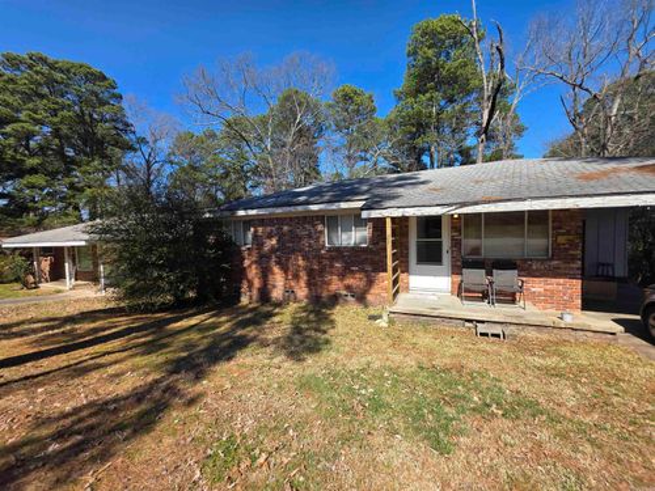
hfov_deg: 106.2
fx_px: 246
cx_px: 328
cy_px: 246
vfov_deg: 89.9
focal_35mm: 13
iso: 40
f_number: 1.9
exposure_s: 1/1465
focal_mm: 2.2
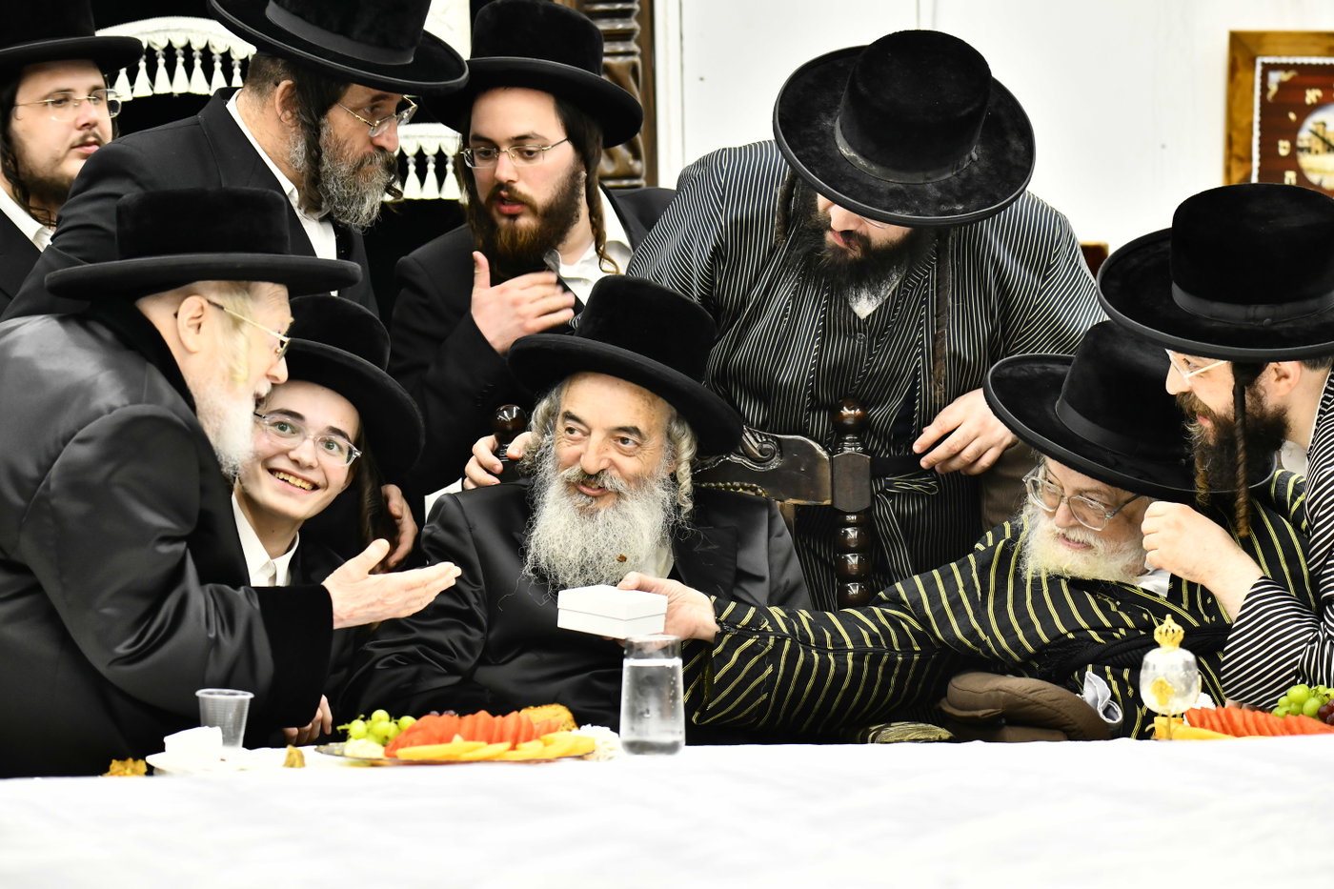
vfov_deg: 7.4
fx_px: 6854
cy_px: 444
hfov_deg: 11.1
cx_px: 667
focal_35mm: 185
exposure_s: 1/125
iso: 2000
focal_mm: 185
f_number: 5.6
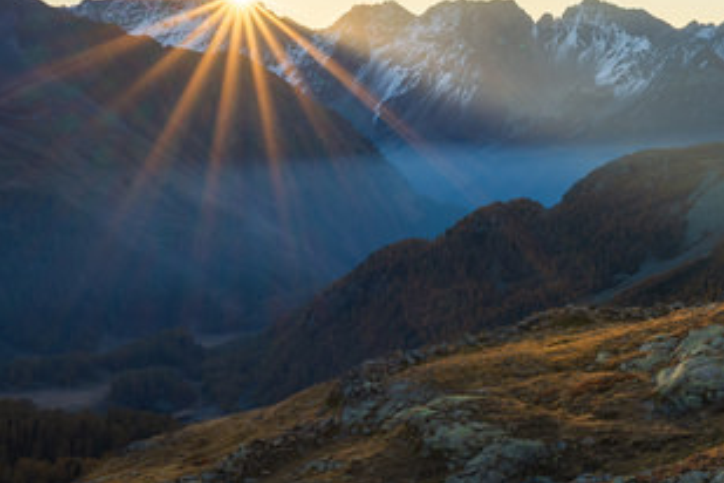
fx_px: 1207
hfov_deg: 32.4
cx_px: 585
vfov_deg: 22.4
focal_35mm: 60
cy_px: 118
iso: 100
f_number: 16
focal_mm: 31
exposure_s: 1/30
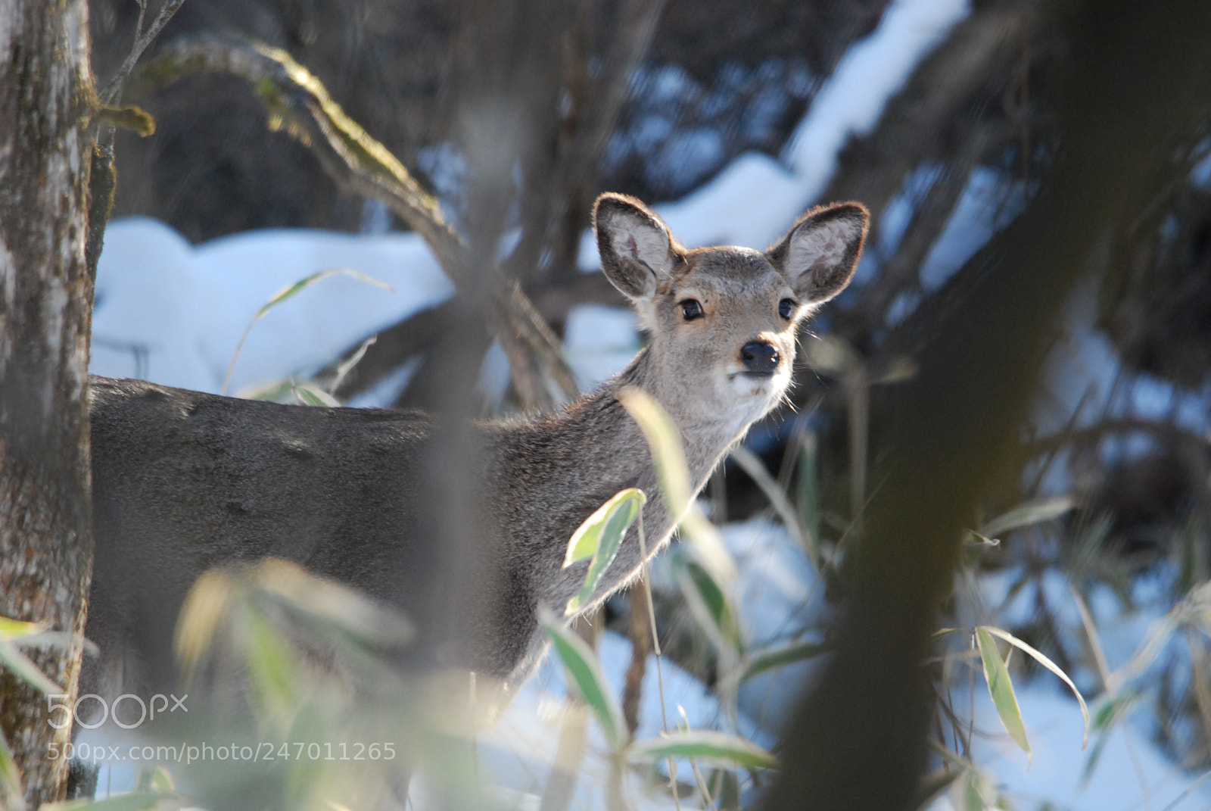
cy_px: 406
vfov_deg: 1.5
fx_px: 30311
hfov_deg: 2.3
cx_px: 606
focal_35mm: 900
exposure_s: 1/200
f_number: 6.3
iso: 800
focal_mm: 600
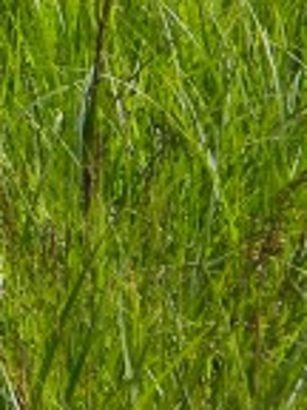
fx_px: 4765
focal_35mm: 403
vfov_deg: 4.9
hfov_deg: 3.6
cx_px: -650
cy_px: -97
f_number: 4.3
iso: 80
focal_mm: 12.9
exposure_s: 1/520
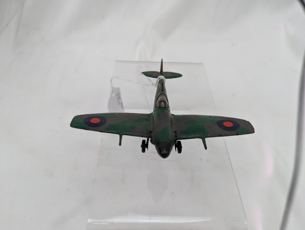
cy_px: 115
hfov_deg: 71.5
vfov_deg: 56.9
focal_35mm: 24
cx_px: 152
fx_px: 212
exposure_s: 1/100
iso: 51
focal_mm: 6.81
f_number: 1.85
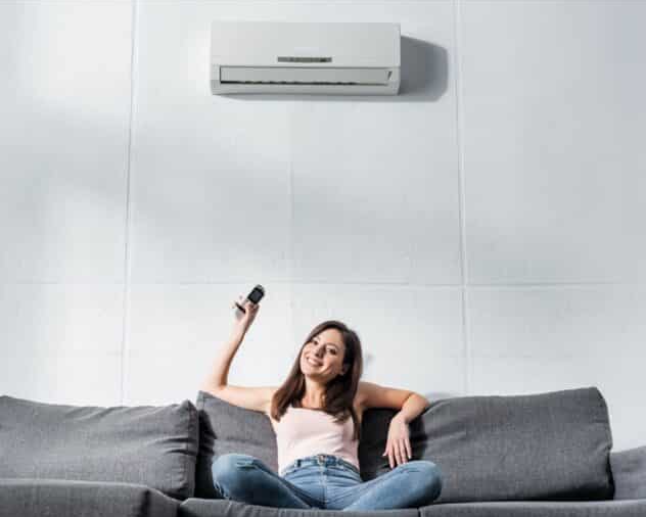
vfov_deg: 26.7
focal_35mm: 57
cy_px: 260
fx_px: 1090
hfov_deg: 33.0
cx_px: 278
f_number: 5
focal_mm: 50
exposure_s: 1/200
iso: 100
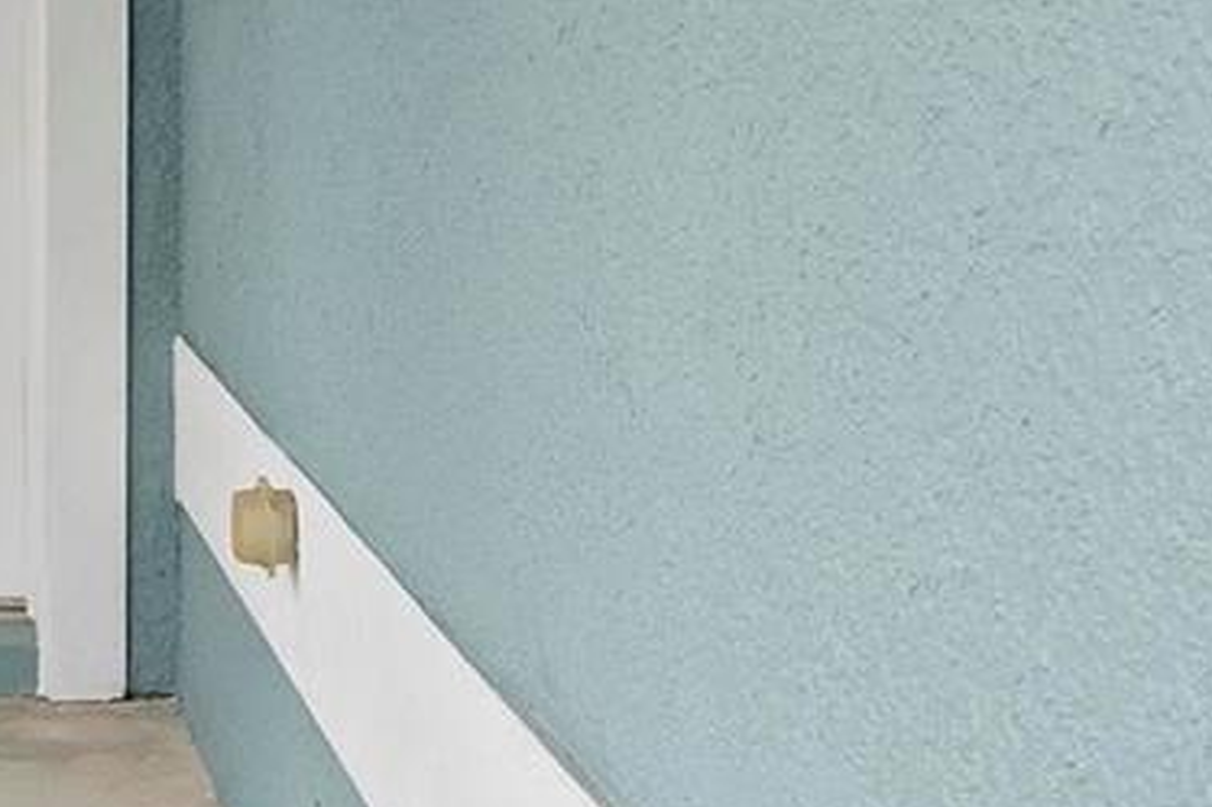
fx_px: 4173
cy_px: 139
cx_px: -431
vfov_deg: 11.0
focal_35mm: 124
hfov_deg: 15.6
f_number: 8
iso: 200
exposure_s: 1/50
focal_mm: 19.5
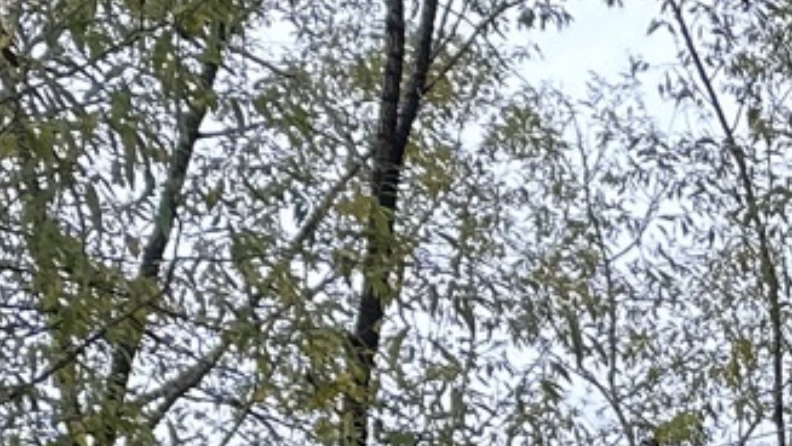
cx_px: 2398
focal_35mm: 160
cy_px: 1546
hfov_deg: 10.0
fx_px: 3360
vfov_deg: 6.6
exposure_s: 1/676
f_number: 1.78
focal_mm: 6.86
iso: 80
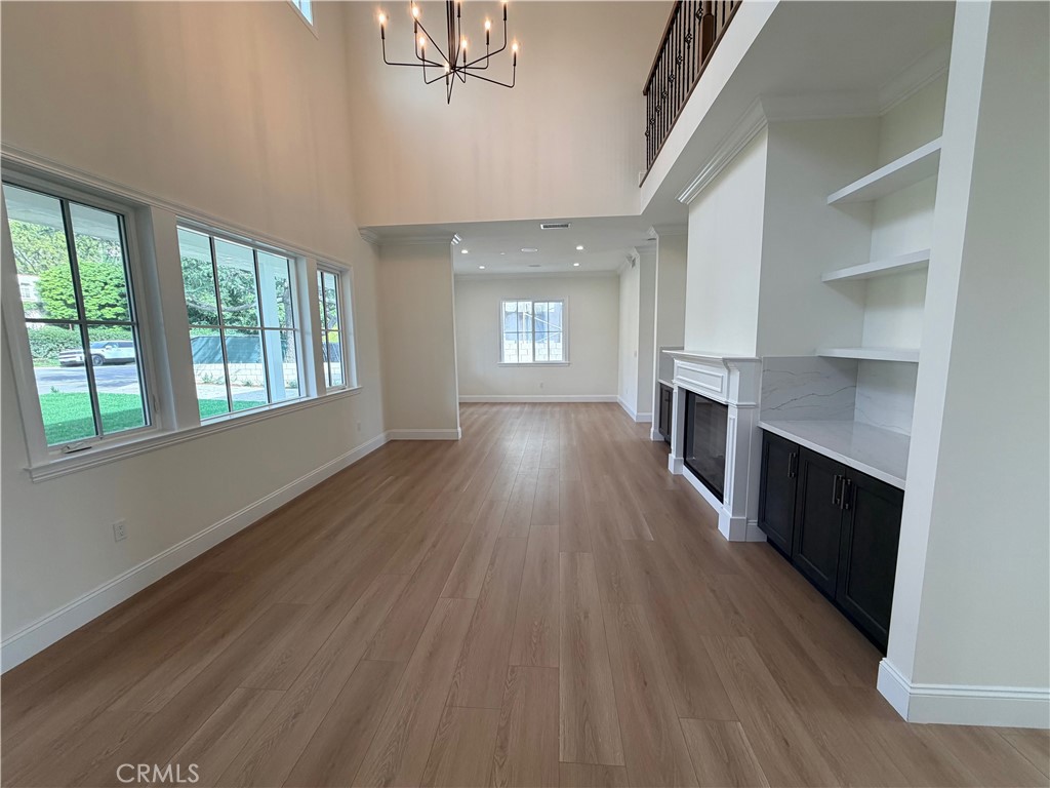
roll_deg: +1.2
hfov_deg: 102.1
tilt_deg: -7.3
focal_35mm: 14
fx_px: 425
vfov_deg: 85.7
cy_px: 394
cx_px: 525
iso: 125
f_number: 2.2
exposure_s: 1/120
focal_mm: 2.22
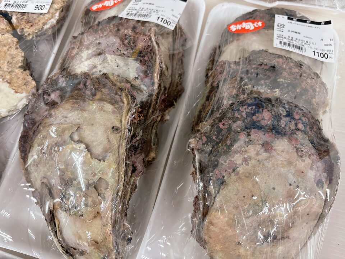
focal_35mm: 26
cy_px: 130
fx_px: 259
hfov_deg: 67.3
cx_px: 172
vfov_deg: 53.1
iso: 125
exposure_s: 1/60
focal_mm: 5.96
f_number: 1.6
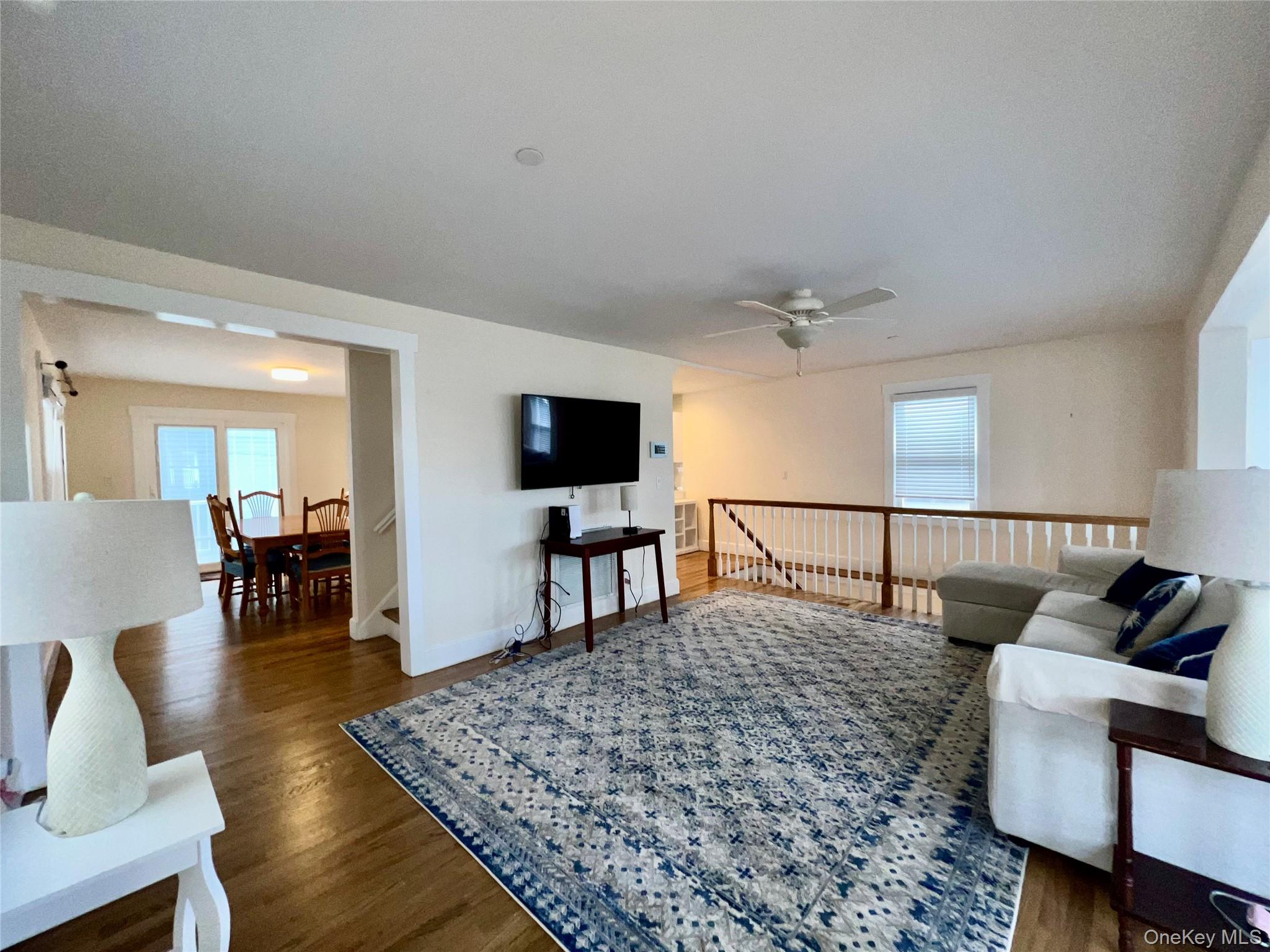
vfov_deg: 89.9
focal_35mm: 13
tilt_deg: -1.7
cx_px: 635
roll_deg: +1.4
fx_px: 477
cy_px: 476
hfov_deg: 106.2
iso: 64
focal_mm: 1.57
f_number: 1.8
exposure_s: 1/69
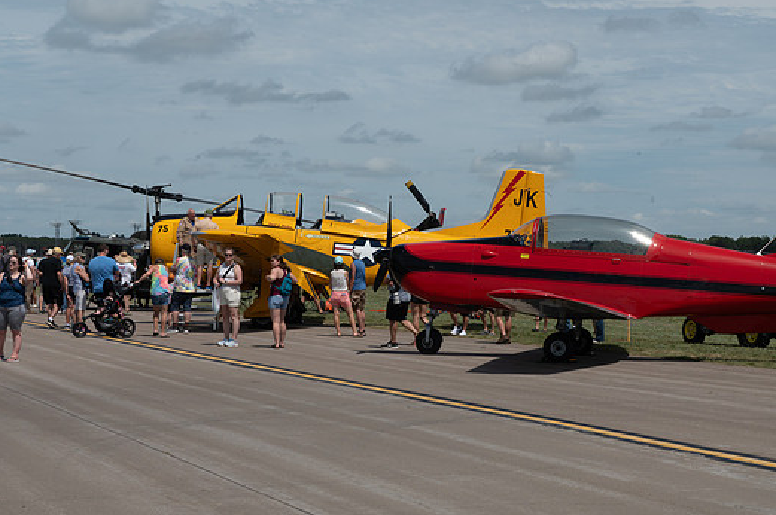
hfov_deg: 26.0
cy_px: 256
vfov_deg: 17.4
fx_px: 1679
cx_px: 392
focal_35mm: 78
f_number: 20
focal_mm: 70
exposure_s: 1/800
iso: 640
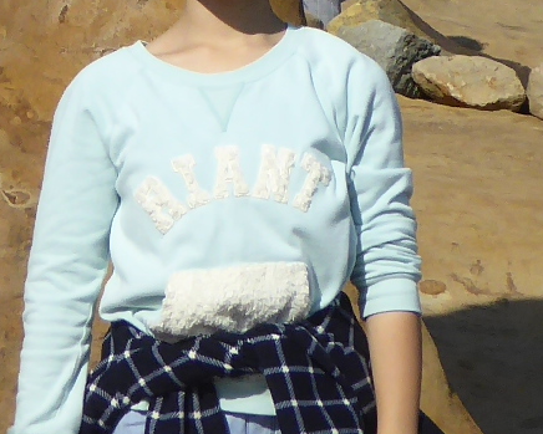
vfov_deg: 4.5
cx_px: 110
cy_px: -95
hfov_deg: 5.6
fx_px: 5530
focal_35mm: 344
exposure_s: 1/1300
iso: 100
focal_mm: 10.3
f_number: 4.2
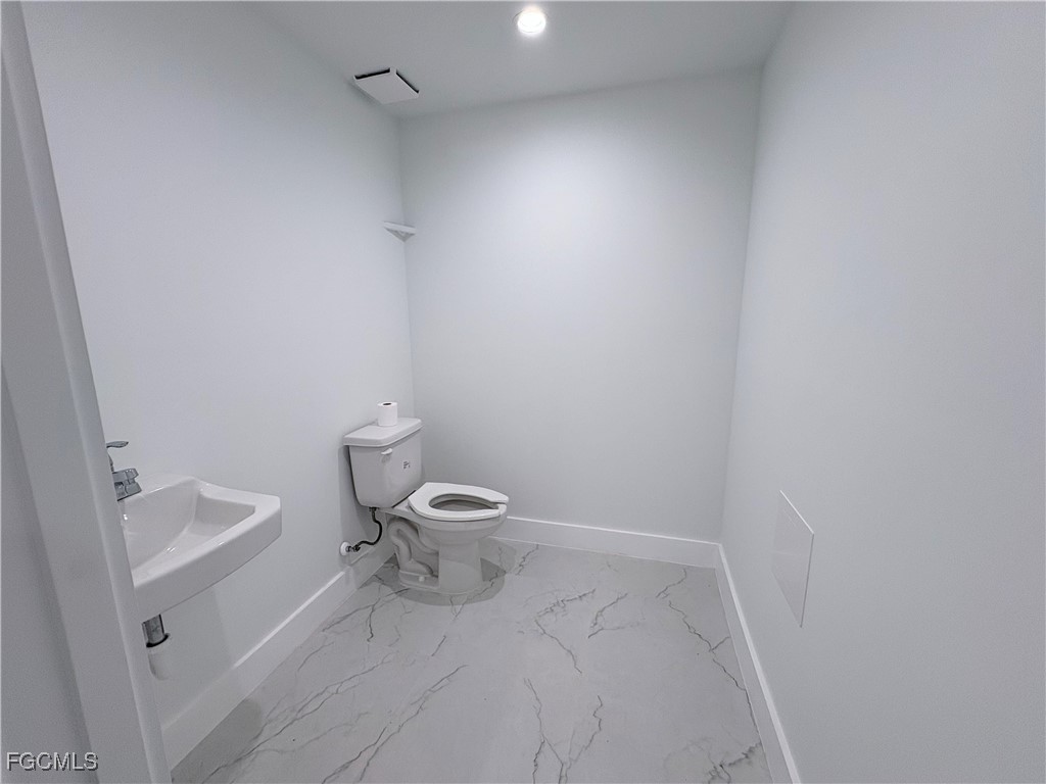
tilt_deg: -11.2
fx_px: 423
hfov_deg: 102.1
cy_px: 392
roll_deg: +1.2
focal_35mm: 14
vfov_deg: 85.7
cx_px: 523
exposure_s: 1/120
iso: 100
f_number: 2.2
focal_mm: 2.22
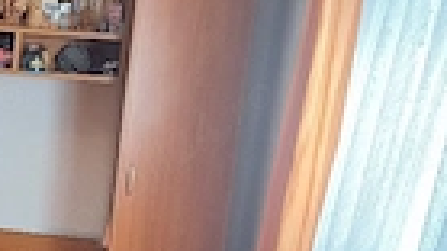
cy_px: 196
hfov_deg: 27.4
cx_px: -16
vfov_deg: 16.6
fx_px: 853
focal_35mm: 72
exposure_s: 1/50
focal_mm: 5.54
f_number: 1.8
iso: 80
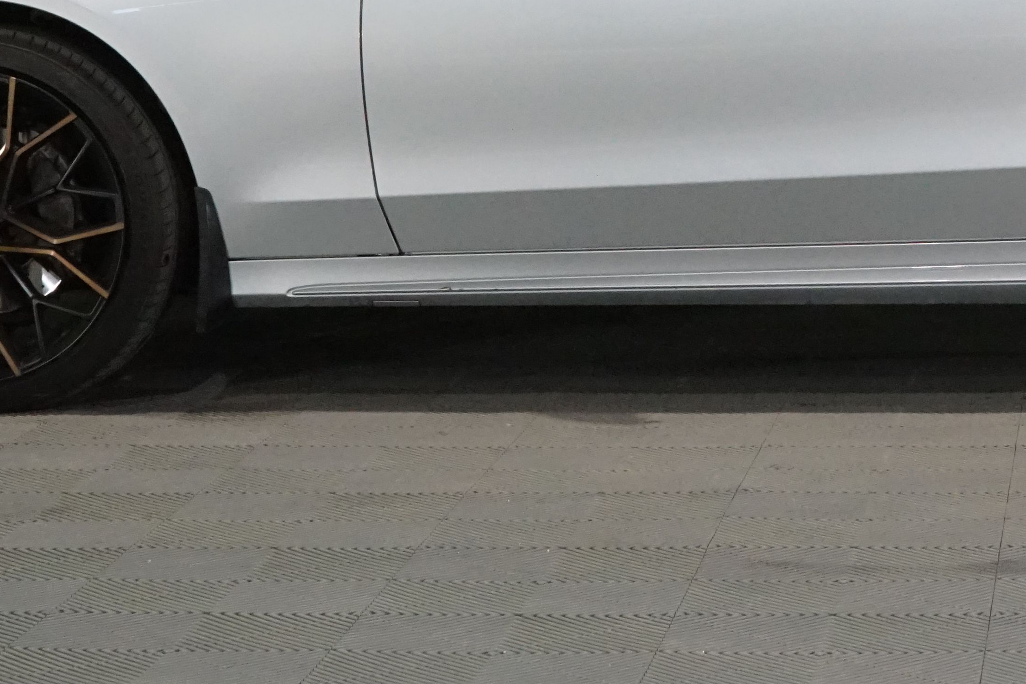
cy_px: -115
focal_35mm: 130
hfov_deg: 15.6
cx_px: 956
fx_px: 3705
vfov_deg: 10.4
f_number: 14
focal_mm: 48
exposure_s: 1/80
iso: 6400
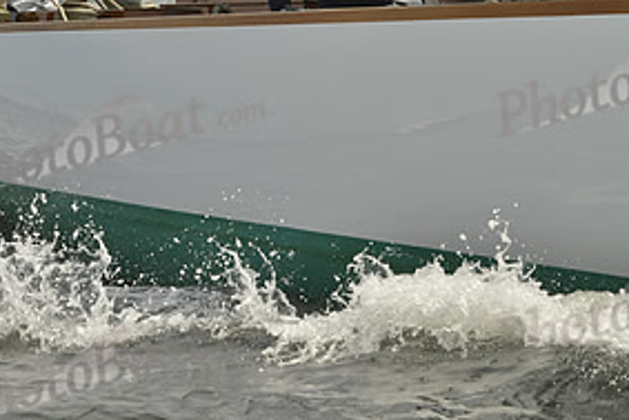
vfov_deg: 8.5
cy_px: -6
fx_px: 2797
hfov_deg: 12.8
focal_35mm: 160
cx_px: 382
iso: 280
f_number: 9
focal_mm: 78
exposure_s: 1/1600
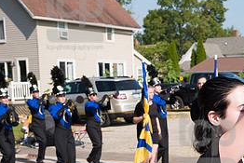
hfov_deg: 23.7
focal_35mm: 84
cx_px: 208
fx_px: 570
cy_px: 146
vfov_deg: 16.1
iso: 320
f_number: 6.3
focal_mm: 38
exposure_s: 1/800
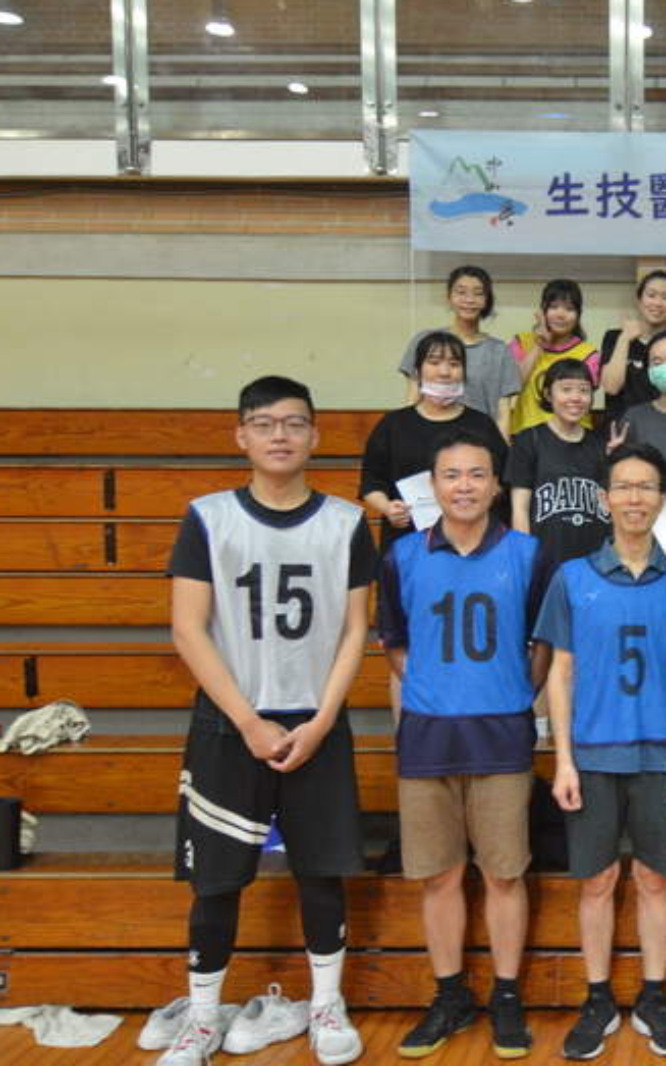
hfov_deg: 27.1
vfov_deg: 47.2
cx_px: 792
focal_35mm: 42
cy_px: 530
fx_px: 1219
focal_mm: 18
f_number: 4
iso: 1600
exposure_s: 1/30
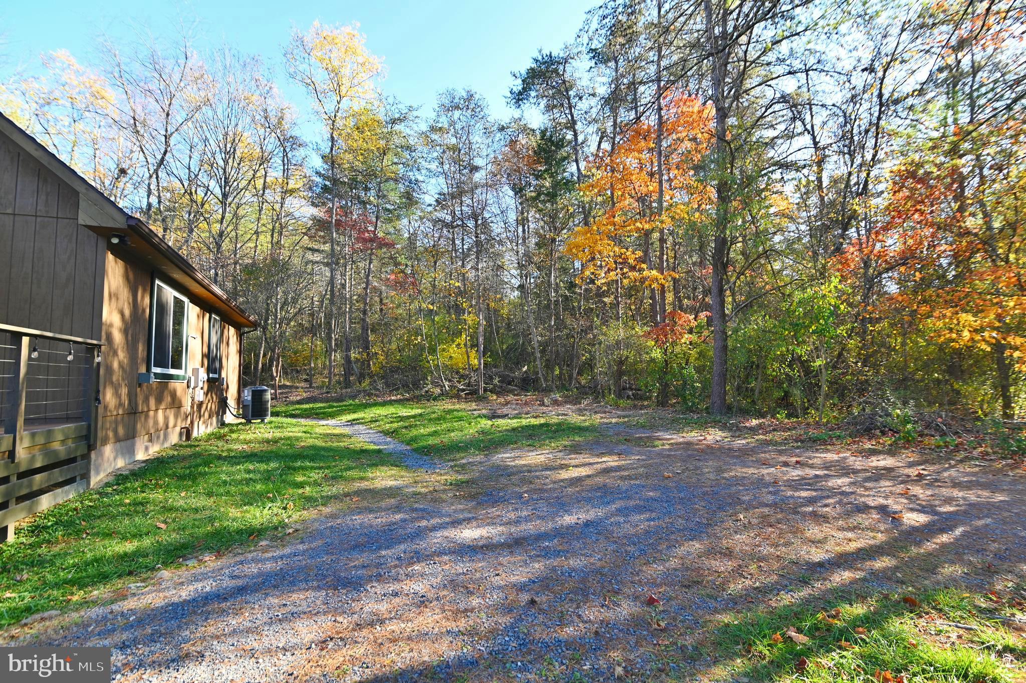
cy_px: 342
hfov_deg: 96.8
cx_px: 513
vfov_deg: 73.7
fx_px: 456
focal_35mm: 16
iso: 250
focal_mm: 16
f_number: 4
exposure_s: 1/250
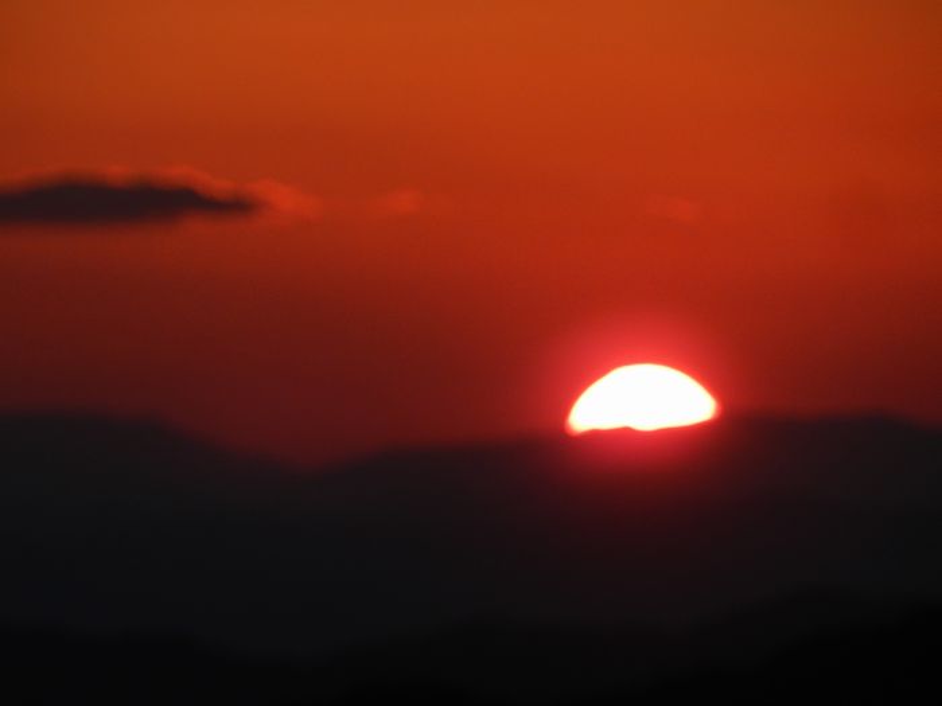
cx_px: 471
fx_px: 15729
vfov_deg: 2.6
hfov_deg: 3.4
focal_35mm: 578
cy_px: 353
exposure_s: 1/640
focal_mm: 102.8
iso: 200
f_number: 5.7
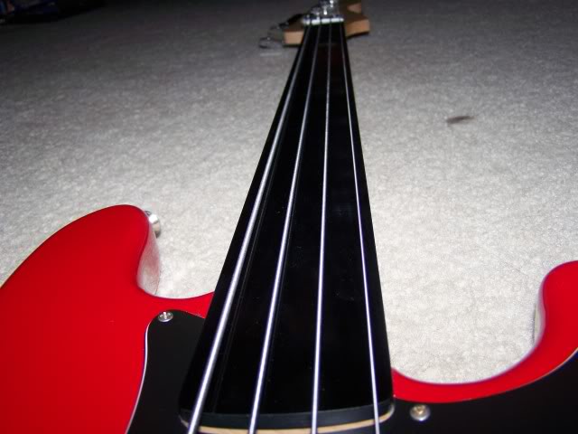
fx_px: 635
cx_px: 289
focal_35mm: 38
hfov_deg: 49.0
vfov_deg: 37.7
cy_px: 217
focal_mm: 6.3
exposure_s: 1/60
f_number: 2.8
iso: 80
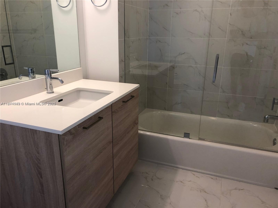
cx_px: 139
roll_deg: -1.1
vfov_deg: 49.7
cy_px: 104
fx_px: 225
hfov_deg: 63.4
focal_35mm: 28
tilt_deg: -18.2
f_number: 1.8
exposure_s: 1/30
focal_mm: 4
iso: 40
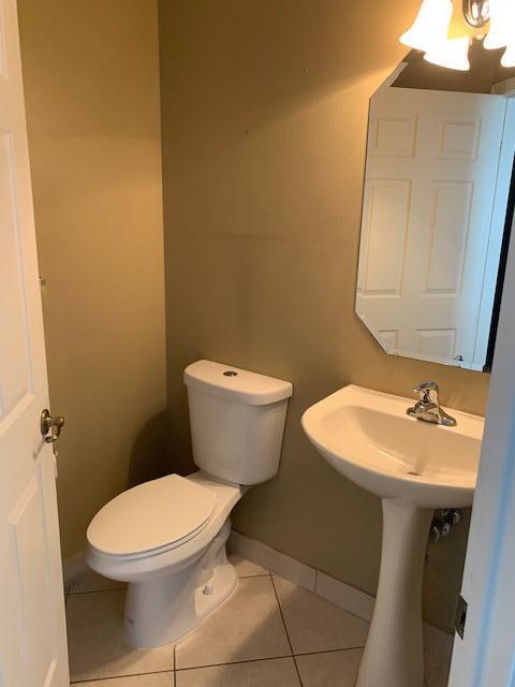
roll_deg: -1.4
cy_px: 344
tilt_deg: -12.7
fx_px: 516
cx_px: 258
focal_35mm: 26
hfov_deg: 53.1
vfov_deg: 67.3
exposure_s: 1/60
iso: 250
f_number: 1.8
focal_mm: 4.25
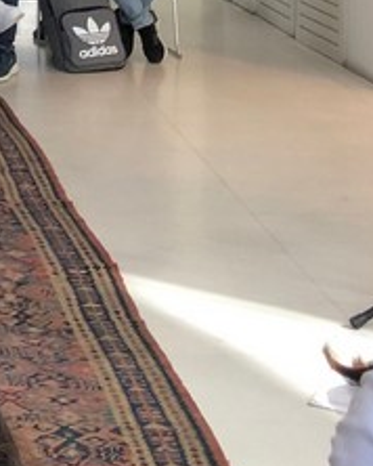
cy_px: -178
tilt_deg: -3.8
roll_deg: +1.4
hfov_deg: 10.9
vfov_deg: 14.5
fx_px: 1736
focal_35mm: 126
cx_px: -423
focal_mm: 4
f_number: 1.8
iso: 32
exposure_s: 1/33
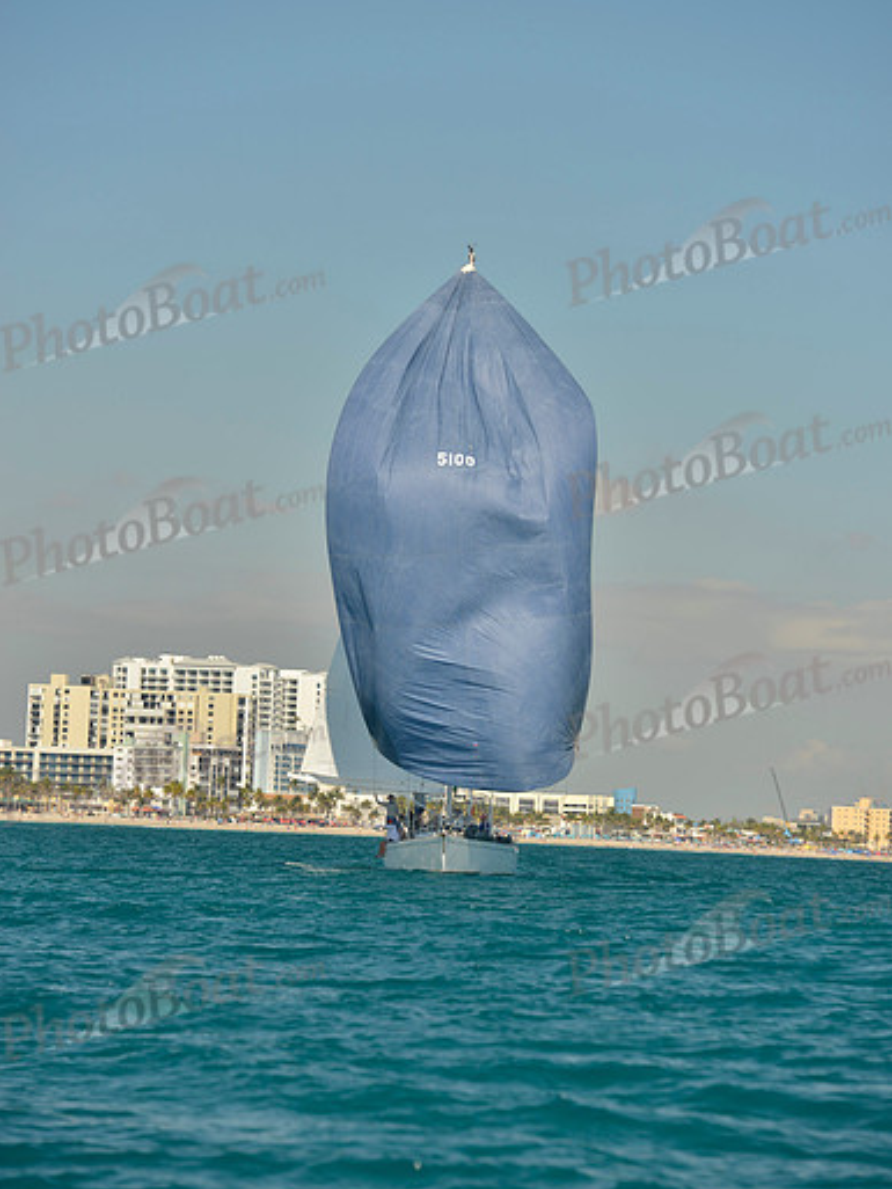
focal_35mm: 163
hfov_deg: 9.1
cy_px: 614
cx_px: 446
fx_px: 5598
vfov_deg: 12.1
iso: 200
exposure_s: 1/800
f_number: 5.6
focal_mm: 150
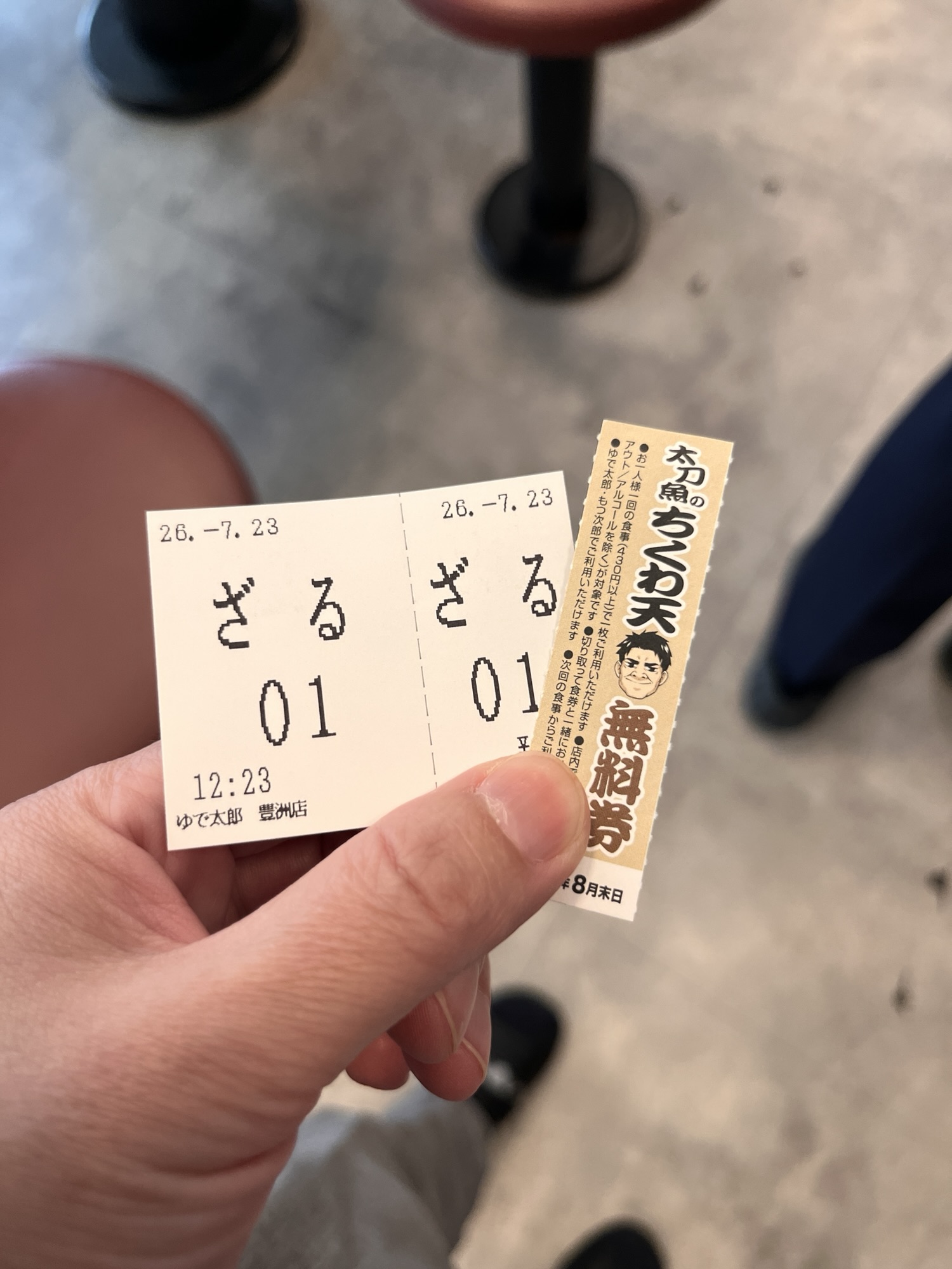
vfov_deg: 67.3
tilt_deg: -72.2
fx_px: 953
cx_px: 476
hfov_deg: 53.1
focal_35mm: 26
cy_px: 634
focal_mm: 5.1
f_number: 1.6
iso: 125
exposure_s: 1/121
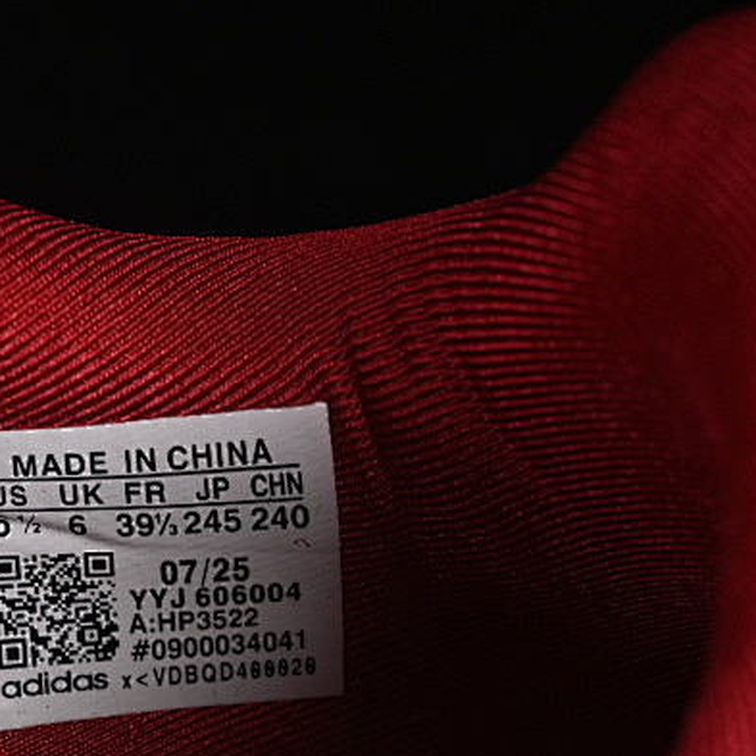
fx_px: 4324
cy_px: 552
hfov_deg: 10.0
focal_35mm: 175
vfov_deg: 10.0
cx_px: 139
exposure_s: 1/80
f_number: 7.1
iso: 160
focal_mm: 50
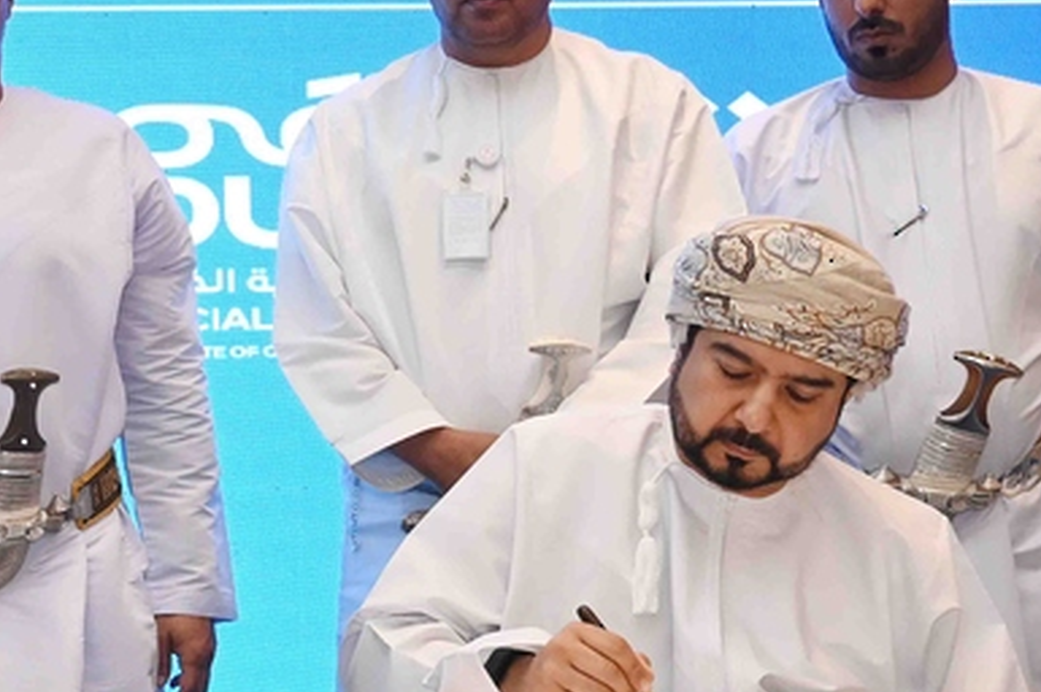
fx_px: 3380
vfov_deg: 11.7
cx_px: 8
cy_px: 377
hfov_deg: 17.1
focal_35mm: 117
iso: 3200
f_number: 9
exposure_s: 1/125
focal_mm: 45
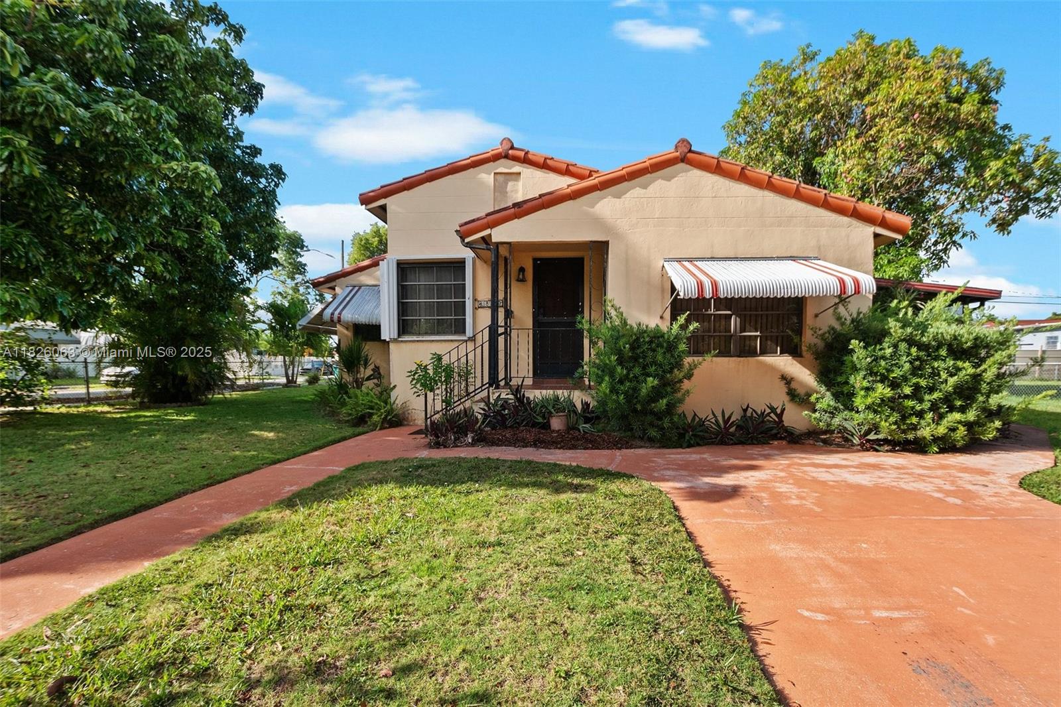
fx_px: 442
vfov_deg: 77.3
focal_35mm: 15
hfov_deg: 100.4
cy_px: 354
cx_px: 530
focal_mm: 10
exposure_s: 1/250
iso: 200
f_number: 8
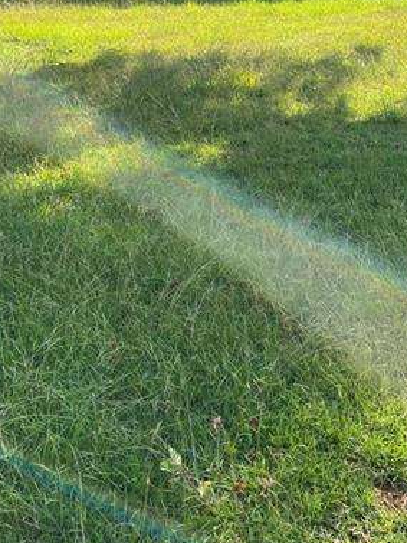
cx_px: 171
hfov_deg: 27.5
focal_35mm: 53
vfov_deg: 34.1
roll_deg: +2.3
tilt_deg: -6.9
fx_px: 830
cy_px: 49
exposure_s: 1/940
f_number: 1.6
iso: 32
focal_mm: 4.2
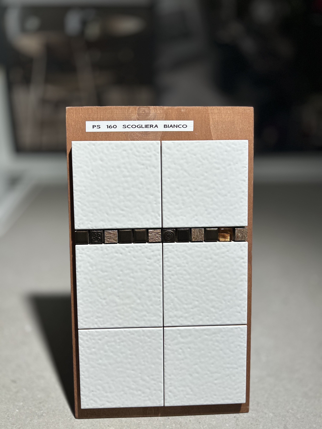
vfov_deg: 67.3
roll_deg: -2.4
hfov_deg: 53.1
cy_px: 214
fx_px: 322
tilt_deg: -16.6
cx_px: 161
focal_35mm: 26
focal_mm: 5.7
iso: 50
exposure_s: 1/814
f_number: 1.5
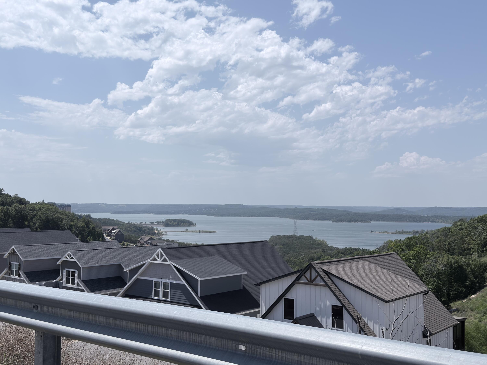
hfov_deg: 46.8
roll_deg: -0.3
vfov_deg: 35.9
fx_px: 563
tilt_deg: +2.0
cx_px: 244
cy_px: 182
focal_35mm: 40
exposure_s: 1/10417
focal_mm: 6.76
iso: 64
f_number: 1.78
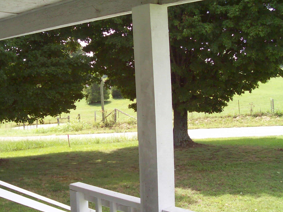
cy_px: 104
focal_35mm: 50
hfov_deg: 37.8
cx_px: 100
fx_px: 409
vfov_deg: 29.1
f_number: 2.7
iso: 80
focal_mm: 6
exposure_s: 1/363
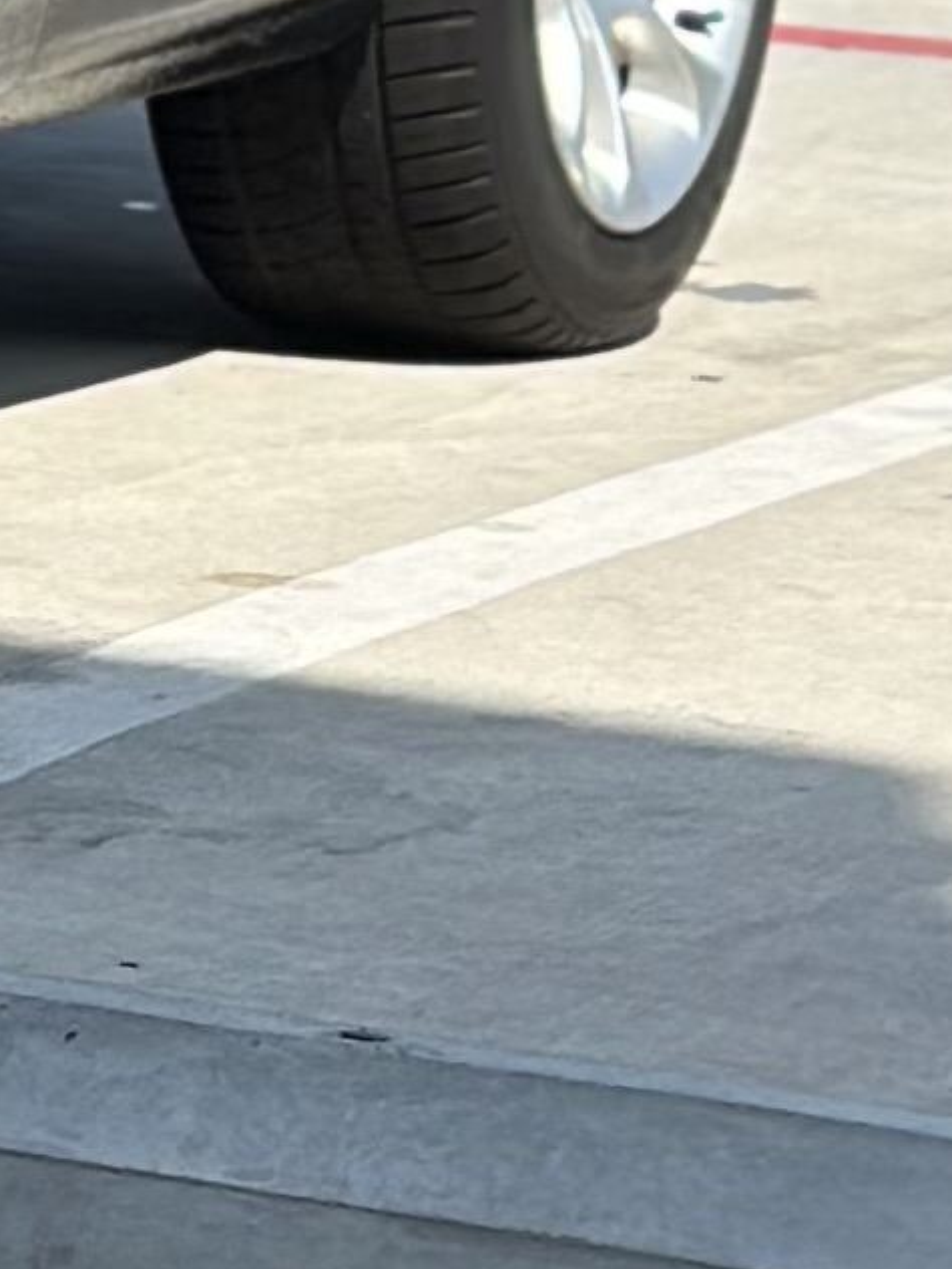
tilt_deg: -8.0
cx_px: -1800
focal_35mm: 306
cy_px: 118
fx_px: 11221
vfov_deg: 6.5
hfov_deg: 4.7
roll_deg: -2.5
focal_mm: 6.86
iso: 80
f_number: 1.78
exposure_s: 1/4184
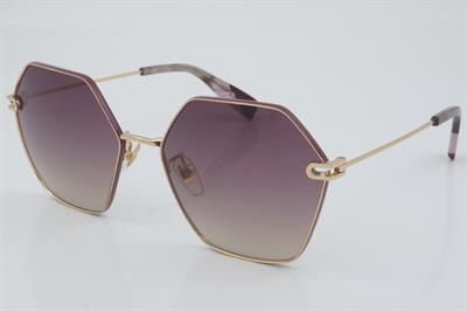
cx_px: 234
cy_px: 156
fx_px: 972
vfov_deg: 18.2
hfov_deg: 27.0
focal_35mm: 75
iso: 100
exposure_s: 1/3
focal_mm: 50
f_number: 32
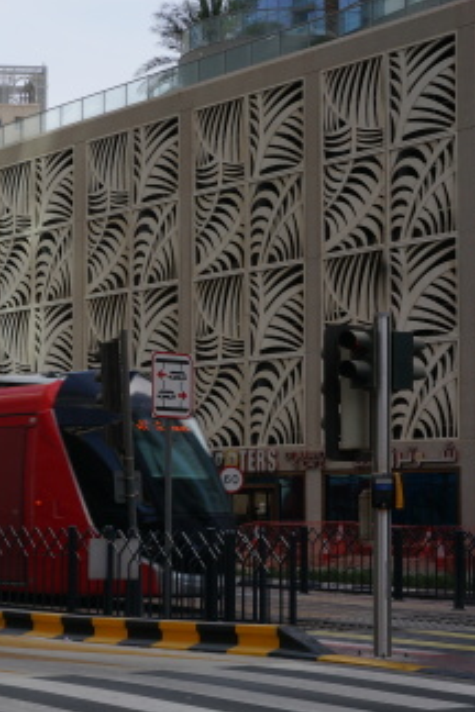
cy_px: 416
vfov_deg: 24.2
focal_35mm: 84
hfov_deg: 15.2
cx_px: -220
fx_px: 1662
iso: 100
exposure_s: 1/100
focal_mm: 28
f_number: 13
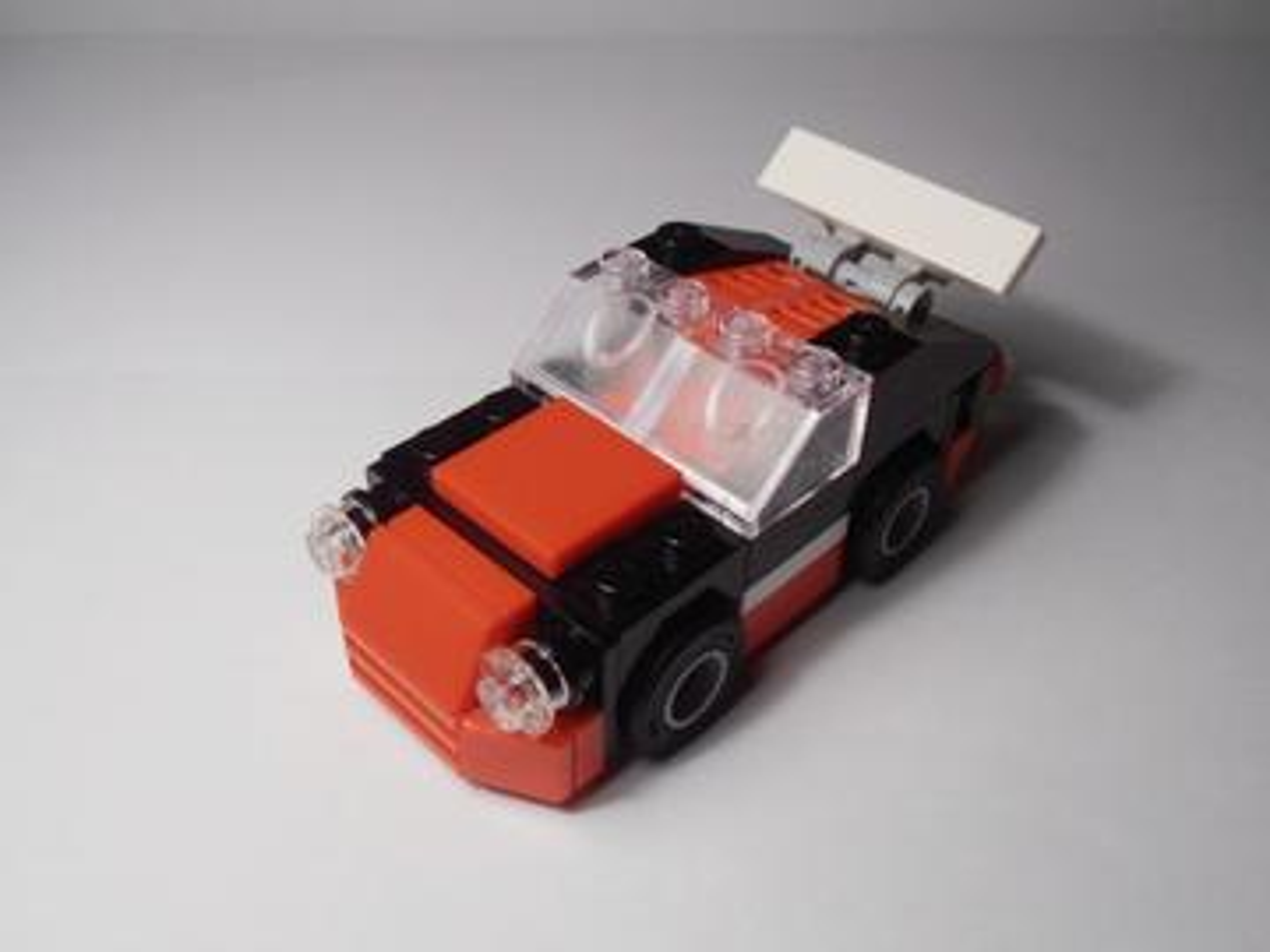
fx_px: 1357
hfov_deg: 50.1
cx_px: 635
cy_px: 476
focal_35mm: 37
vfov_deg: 38.7
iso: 80
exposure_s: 1/100
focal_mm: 6.61
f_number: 3.9
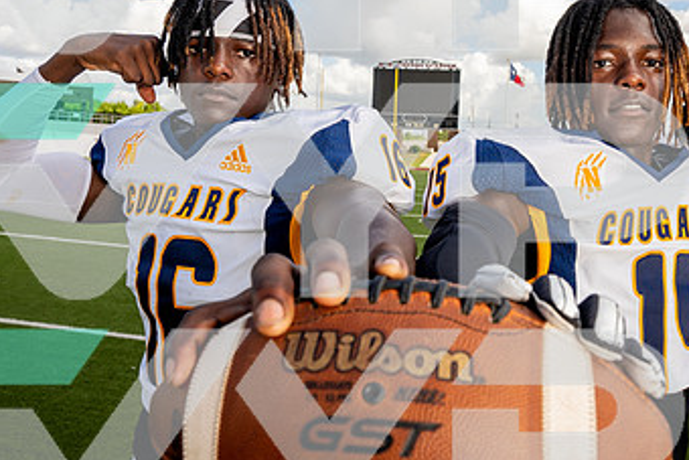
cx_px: 419
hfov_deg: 47.1
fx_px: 785
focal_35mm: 41
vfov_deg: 32.6
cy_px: 191
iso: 125
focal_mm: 24
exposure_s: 1/250
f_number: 8
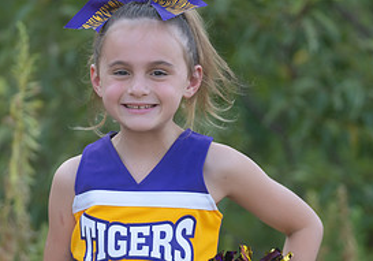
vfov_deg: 4.6
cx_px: 192
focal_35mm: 310
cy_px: 193
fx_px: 3261
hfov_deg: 6.5
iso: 200
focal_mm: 131
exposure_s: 1/320
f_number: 2.8
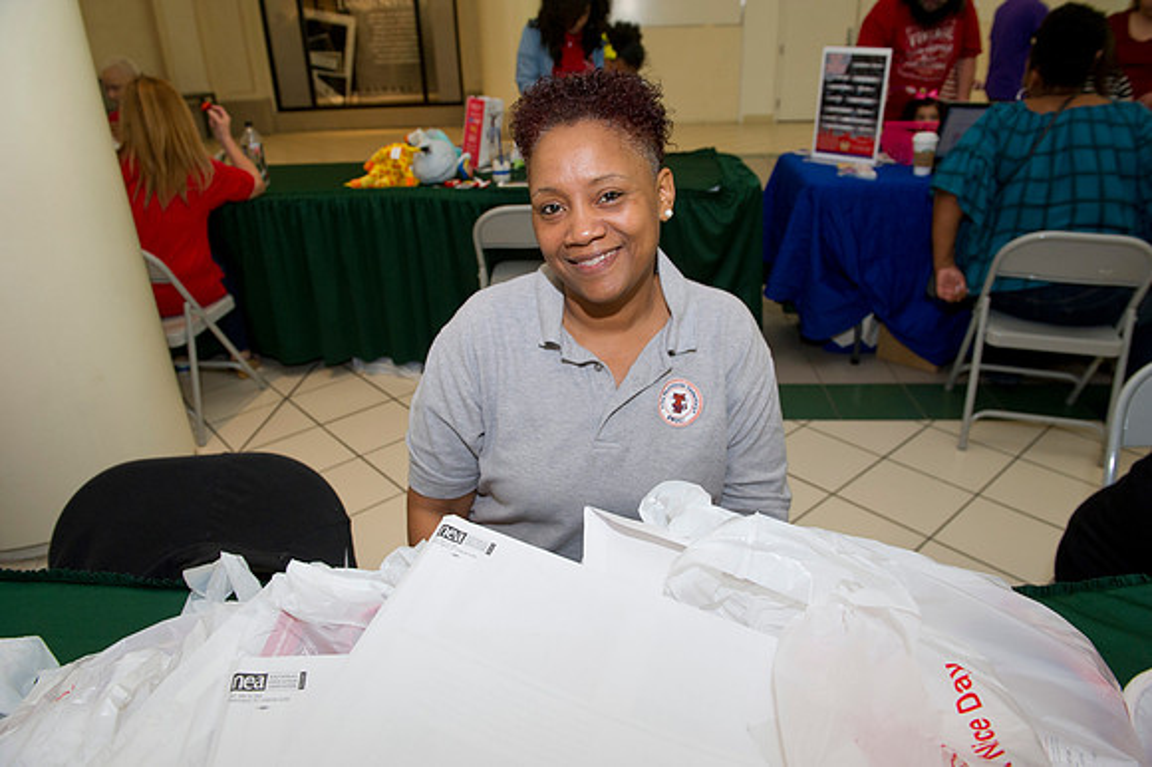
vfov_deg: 53.1
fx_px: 768
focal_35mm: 24
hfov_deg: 73.8
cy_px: 384
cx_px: 576
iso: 1250
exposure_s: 1/200
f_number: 5.6
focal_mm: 24
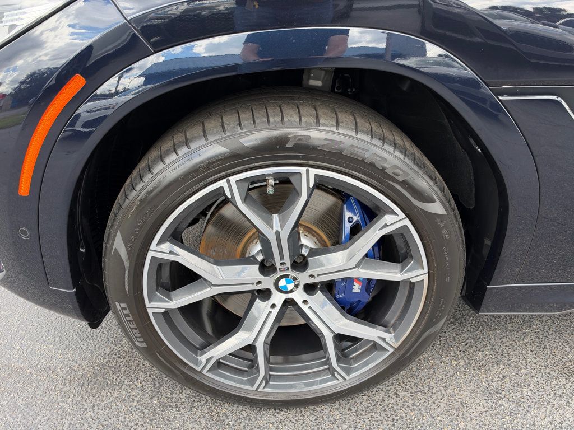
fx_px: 398
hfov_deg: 71.6
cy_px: 215
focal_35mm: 24
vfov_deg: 56.8
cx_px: 287
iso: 80
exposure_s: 1/371
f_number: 1.8
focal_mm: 6.93
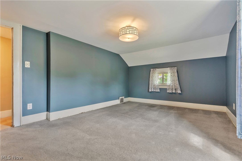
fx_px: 108
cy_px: 80
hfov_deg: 96.7
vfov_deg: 73.7
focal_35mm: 16
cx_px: 121
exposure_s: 1/80
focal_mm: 16
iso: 400
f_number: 4
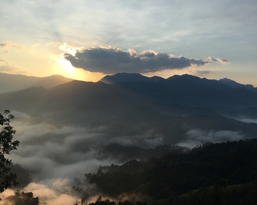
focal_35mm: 31
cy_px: 104
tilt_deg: -1.3
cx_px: 125
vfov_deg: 47.1
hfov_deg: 57.2
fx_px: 236
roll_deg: -2.3
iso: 25
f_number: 2.2
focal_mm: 4.15
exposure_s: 1/2024
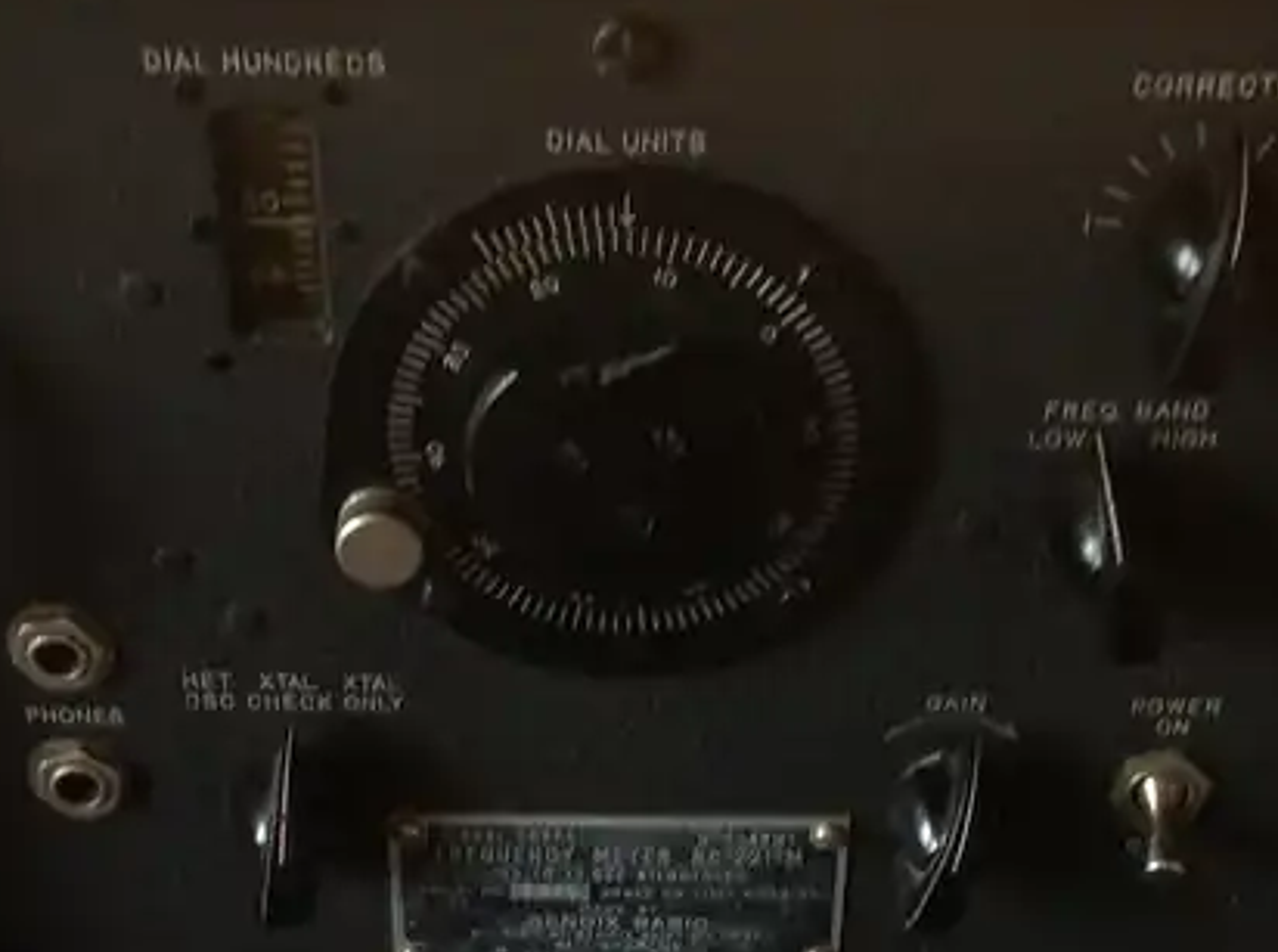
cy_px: 1036
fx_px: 3131
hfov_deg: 23.1
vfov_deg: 16.8
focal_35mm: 85
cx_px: 645
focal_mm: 4.28
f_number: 2.4
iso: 64
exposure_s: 1/30
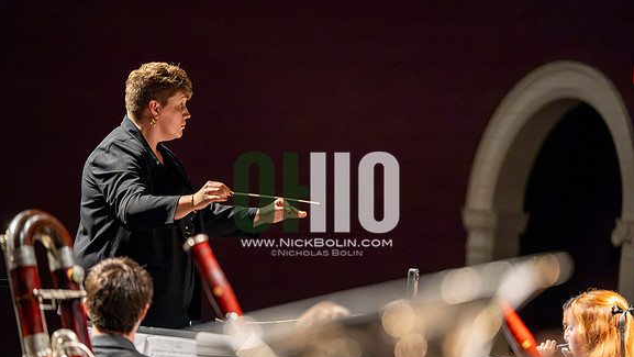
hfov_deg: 12.0
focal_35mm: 179
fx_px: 3010
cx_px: 316
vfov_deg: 6.8
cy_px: 204
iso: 12800
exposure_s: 1/640
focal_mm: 170
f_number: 2.8
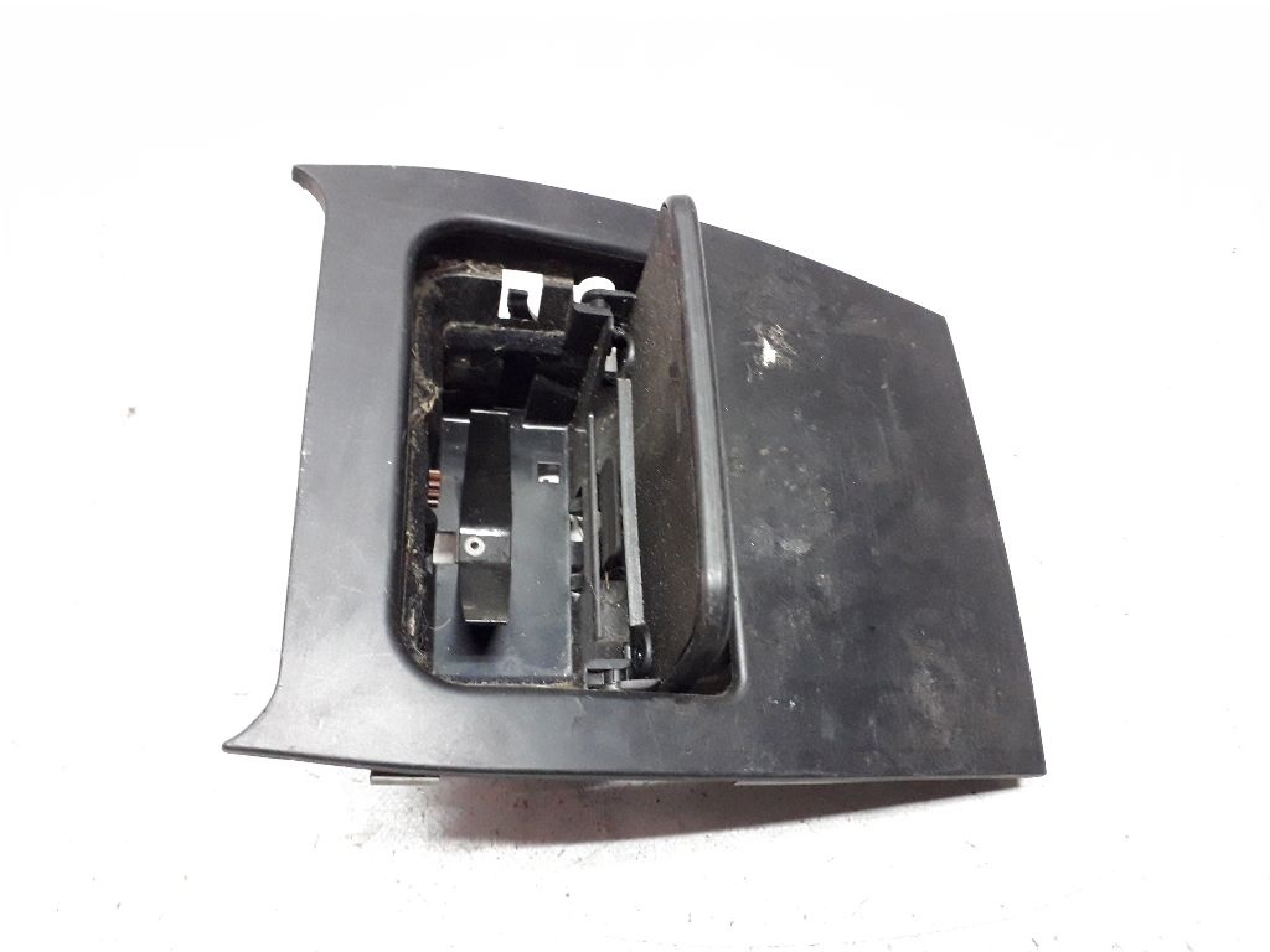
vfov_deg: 51.4
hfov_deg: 65.3
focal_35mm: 27
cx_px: 635
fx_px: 991
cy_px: 476
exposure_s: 1/25
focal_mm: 3.6
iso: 400
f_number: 1.9
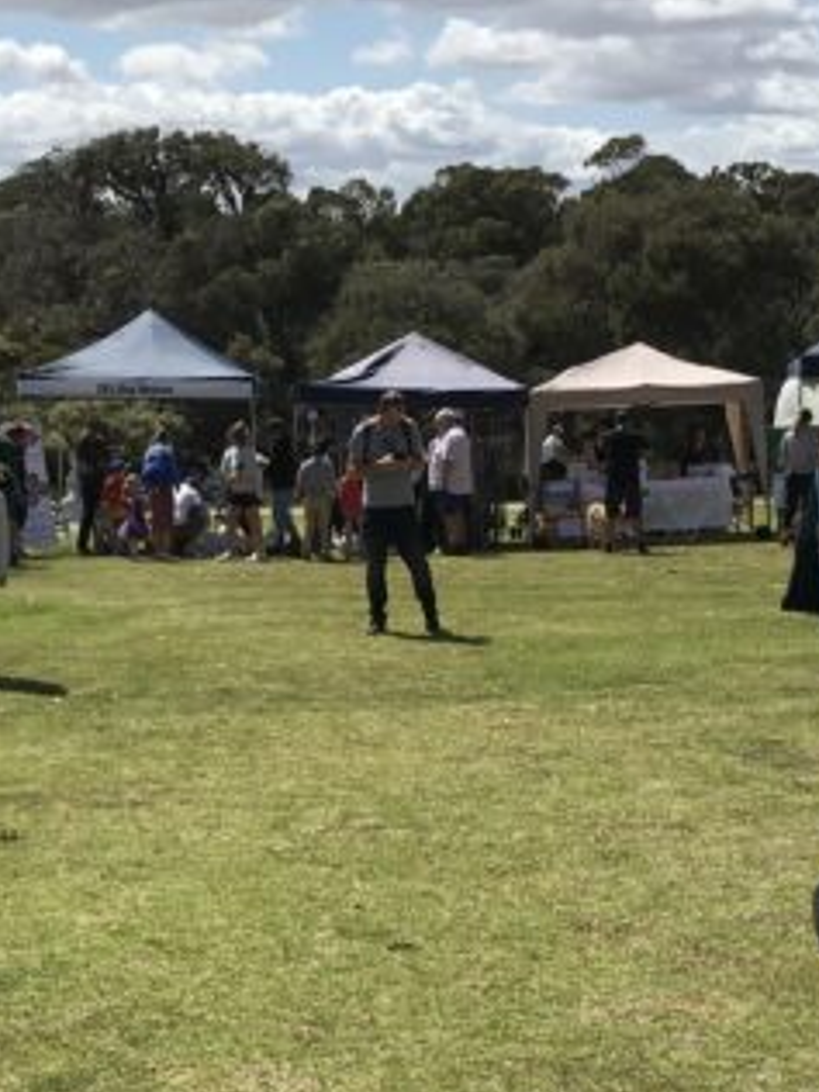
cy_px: 802
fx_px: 2145
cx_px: 373
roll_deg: +2.0
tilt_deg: -13.1
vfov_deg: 28.2
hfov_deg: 21.6
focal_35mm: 68
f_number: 1.8
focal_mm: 3.99
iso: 20
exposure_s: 1/3425
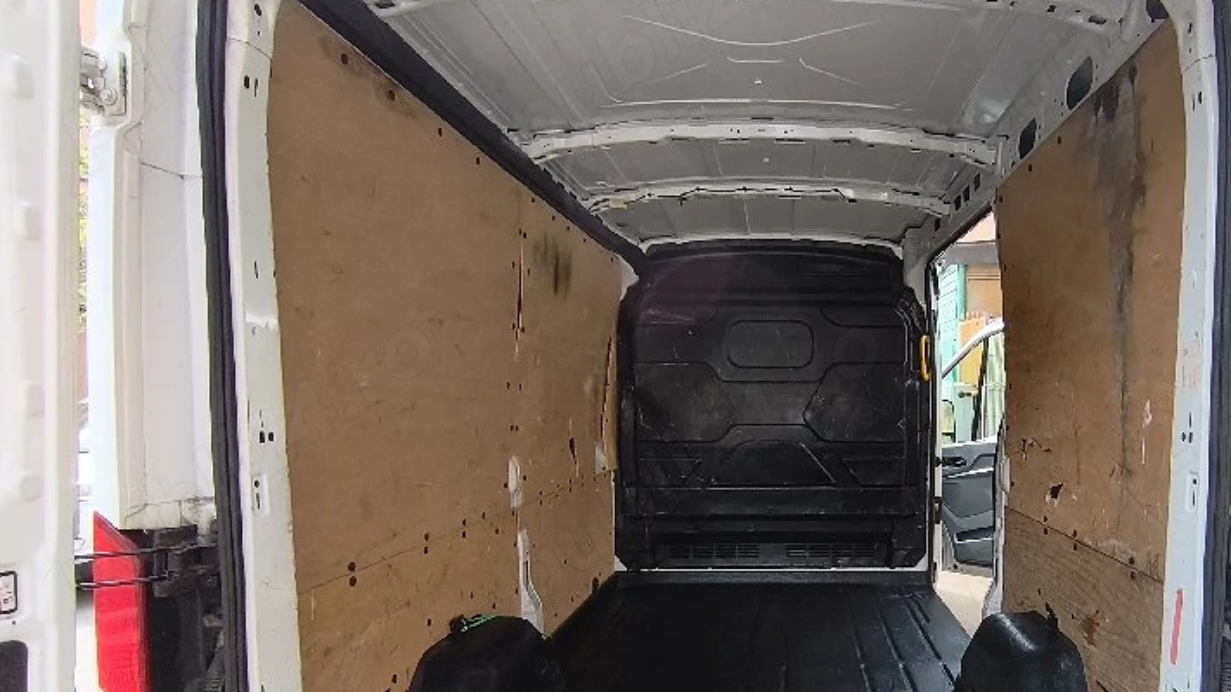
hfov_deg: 76.5
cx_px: 809
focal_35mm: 23
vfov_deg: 48.4
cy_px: 478
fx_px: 751
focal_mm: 1.65
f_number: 2.2
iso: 50
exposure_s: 1/357
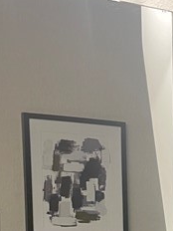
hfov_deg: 11.4
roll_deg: -0.7
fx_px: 766
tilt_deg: -5.9
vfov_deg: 16.1
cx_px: 361
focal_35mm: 115
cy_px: 309
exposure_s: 1/60
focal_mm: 4.2
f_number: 1.6
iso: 100
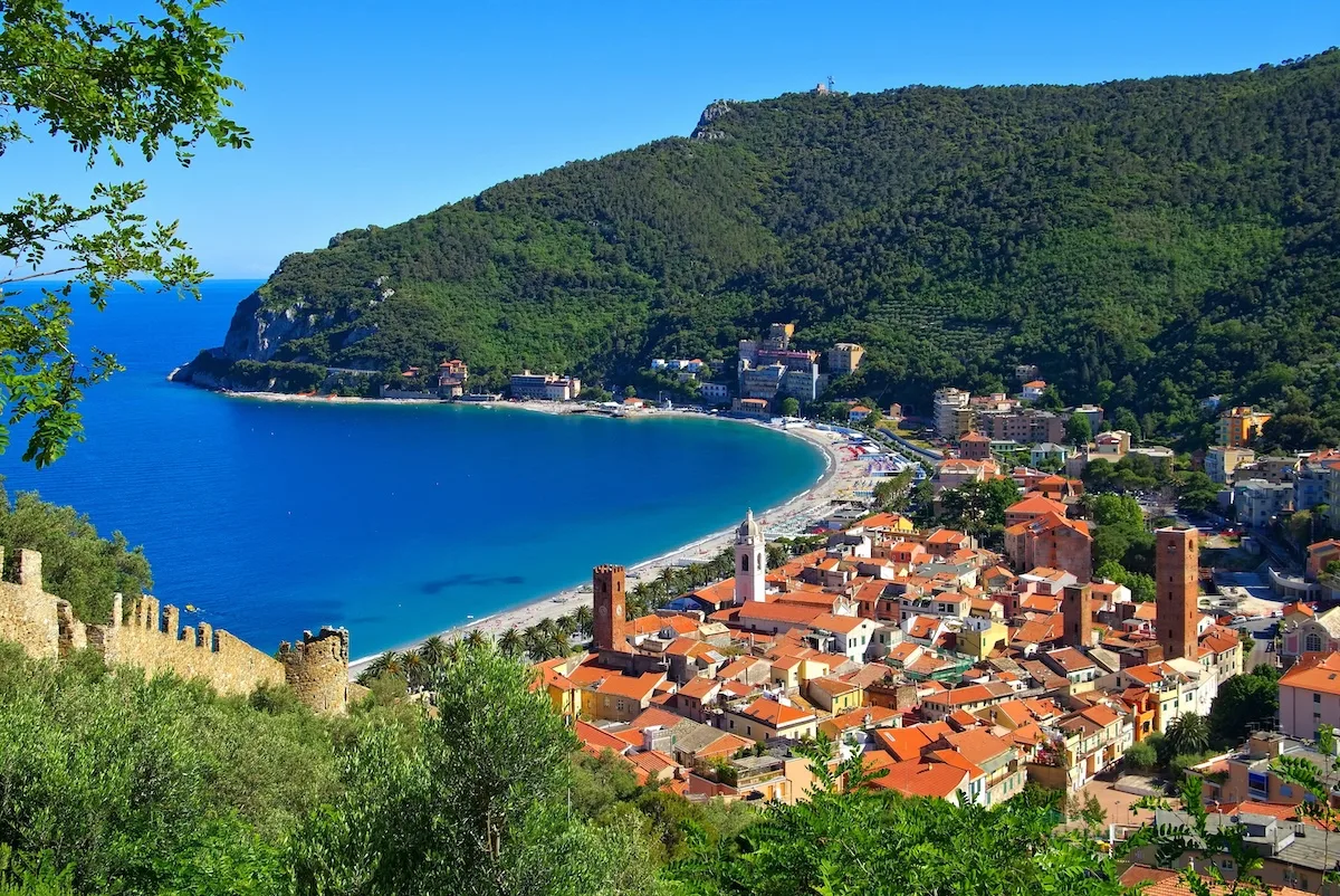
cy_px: 448
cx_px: 670
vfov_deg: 31.2
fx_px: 1602
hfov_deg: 45.4
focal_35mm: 43
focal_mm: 29.4
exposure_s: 1/250
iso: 200
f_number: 9.5
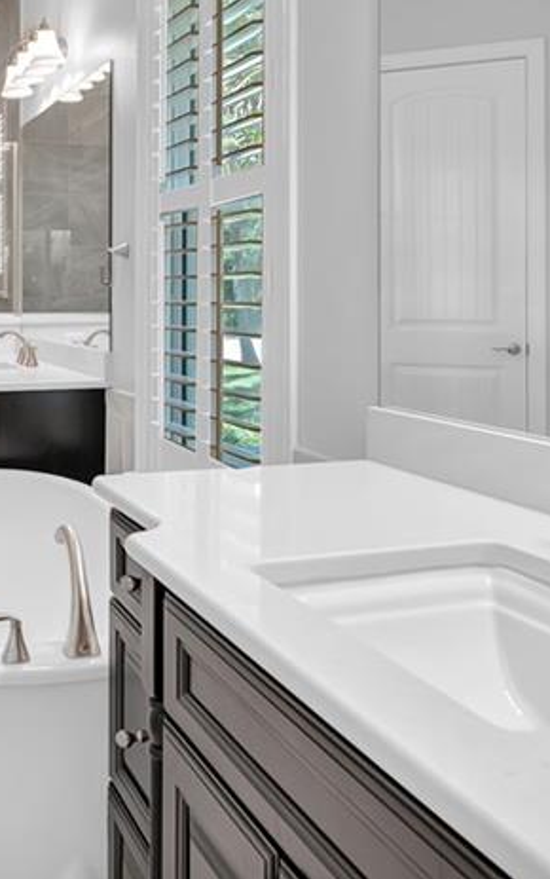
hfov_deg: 33.6
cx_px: 129
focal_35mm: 37
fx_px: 889
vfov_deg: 51.6
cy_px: 295
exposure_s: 1/13
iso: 320
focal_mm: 11
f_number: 6.3
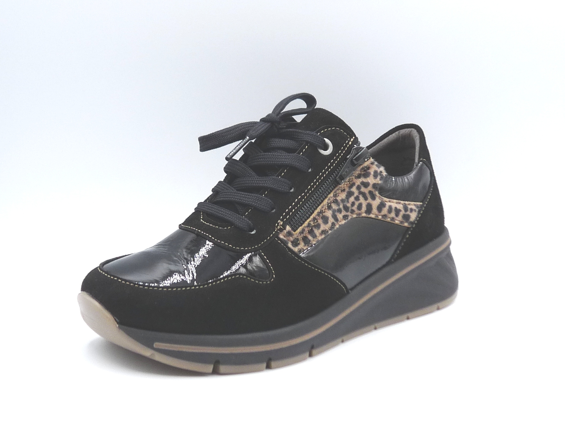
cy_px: 212
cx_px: 282
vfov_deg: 29.7
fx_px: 800
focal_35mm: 49
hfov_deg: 38.9
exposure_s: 1/200
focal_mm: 4.8
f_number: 4
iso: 100
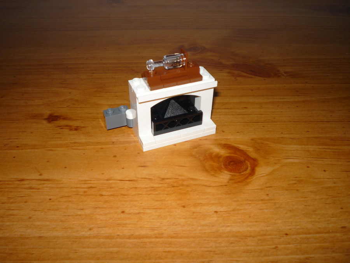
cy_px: 132
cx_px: 175
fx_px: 324
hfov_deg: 56.8
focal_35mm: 32
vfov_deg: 44.2
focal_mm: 5.2
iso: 100
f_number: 4
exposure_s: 1/30
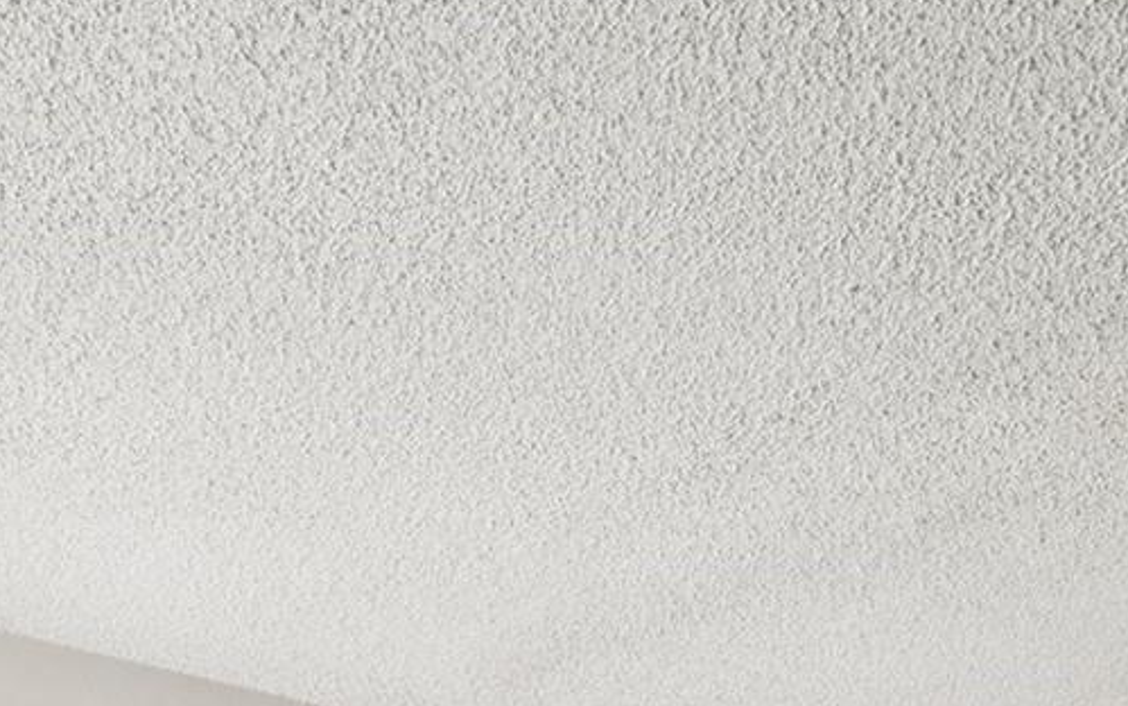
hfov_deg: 41.0
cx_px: 604
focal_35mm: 49
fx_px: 1507
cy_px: 1174
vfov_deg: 20.7
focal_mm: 10
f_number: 8
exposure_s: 1/4
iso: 800
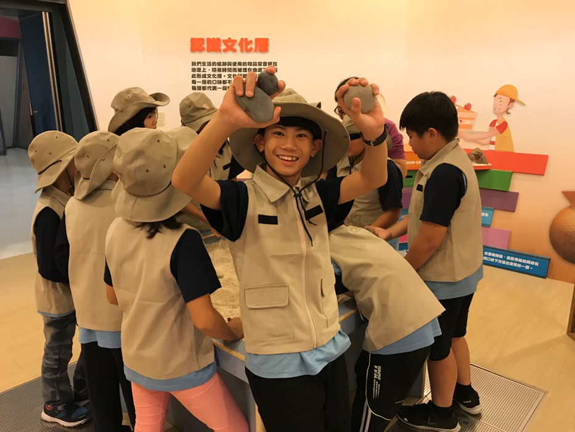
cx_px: 288
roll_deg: +0.9
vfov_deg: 49.8
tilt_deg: -15.2
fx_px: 465
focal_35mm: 28
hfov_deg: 63.4
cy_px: 216
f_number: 1.8
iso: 64
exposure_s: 1/15
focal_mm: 3.99
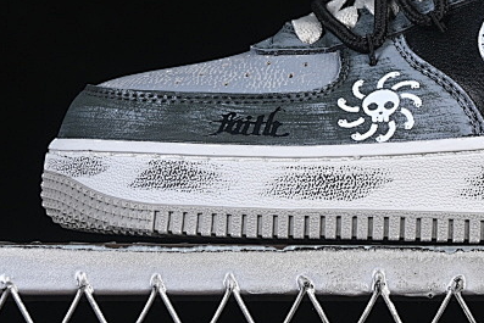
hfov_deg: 10.0
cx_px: 510
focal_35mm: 204
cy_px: -26
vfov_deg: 6.7
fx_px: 2744
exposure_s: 1/60
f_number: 7.1
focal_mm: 50
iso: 160
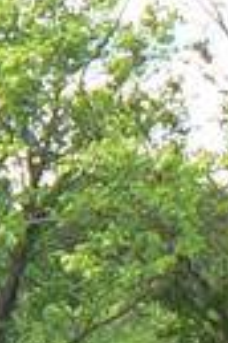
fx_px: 2831
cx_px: -673
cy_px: 404
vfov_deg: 6.9
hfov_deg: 4.3
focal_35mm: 298
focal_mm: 6
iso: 100
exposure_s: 1/500
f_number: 2.8
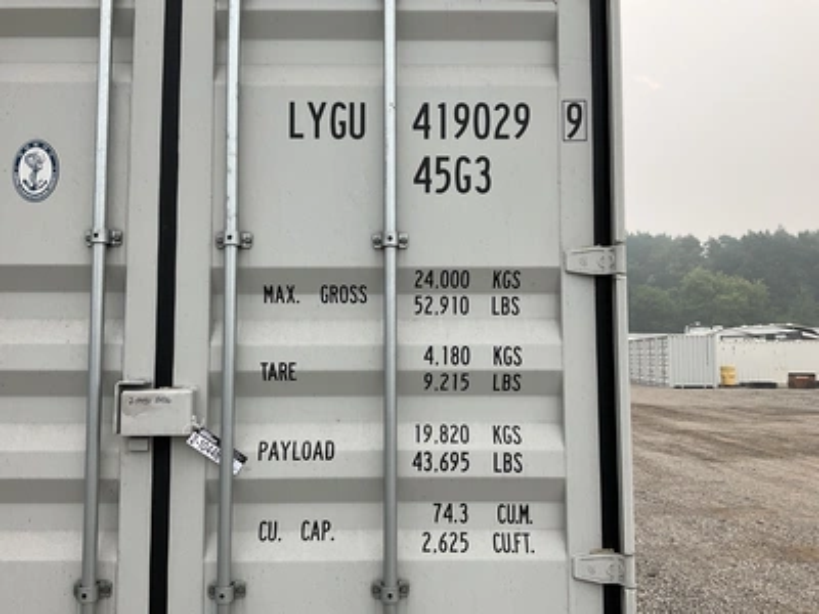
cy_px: 307
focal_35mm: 29
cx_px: 410
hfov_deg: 61.7
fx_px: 686
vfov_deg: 48.2
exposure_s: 1/342
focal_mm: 3
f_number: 1.8
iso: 25
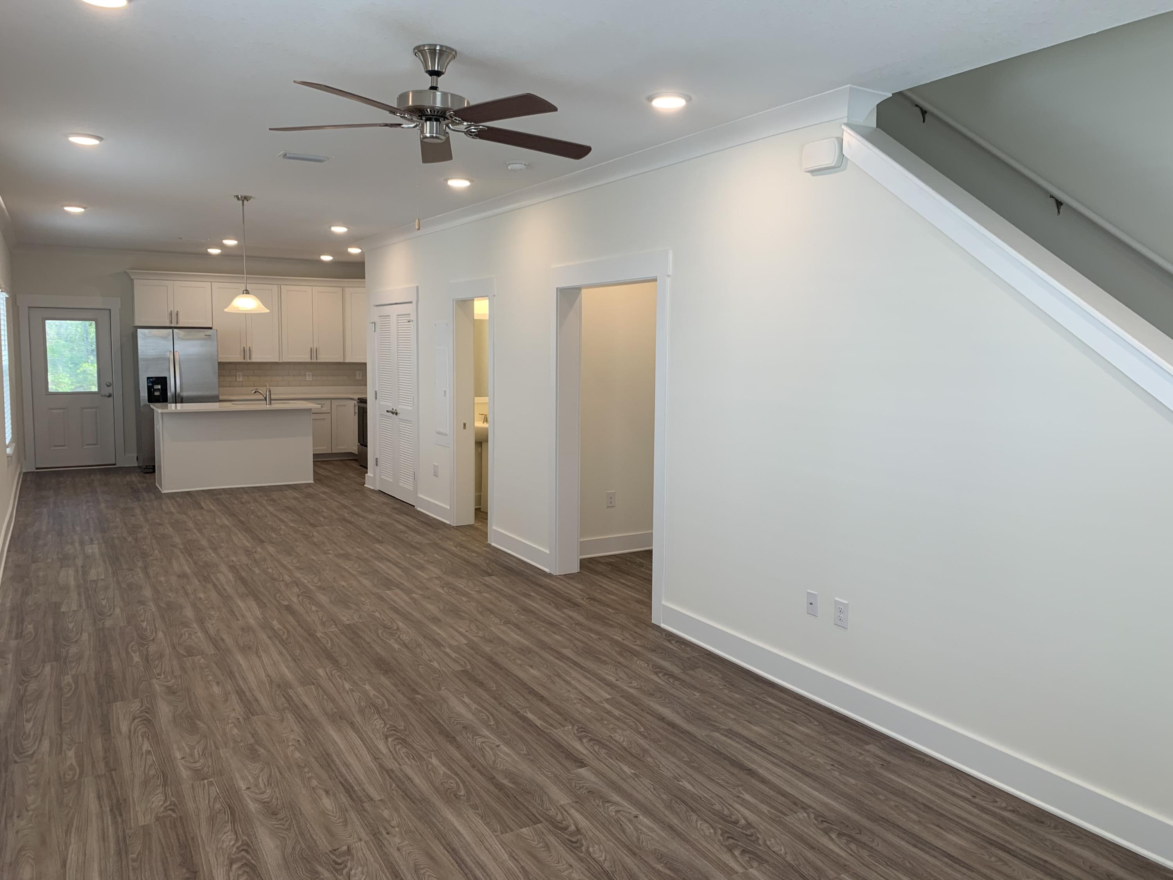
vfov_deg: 53.1
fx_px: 881
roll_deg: -0.8
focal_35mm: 26
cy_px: 440
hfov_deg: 67.3
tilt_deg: -5.7
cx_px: 586
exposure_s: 1/120
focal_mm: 4.25
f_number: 1.8
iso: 50
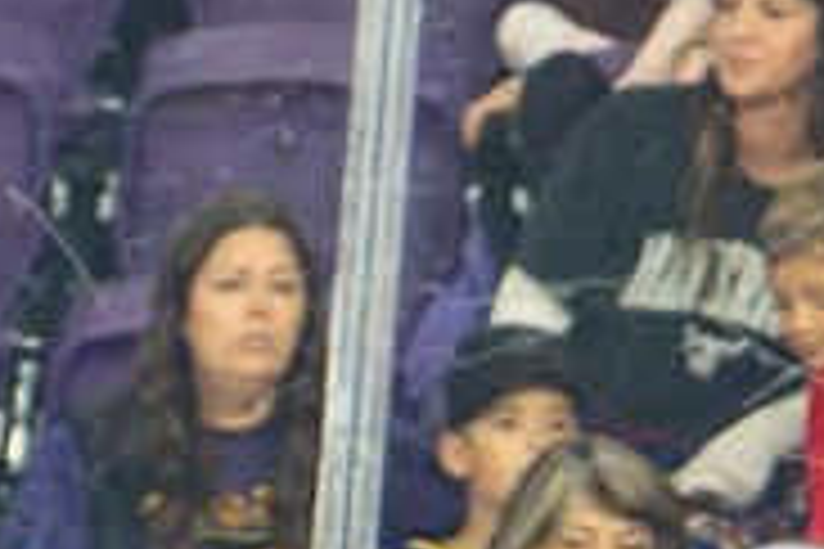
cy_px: 1271
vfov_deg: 1.3
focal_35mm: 1047
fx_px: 23963
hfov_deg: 2.0
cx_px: -158
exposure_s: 1/1600
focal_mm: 125
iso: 3200
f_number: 2.8
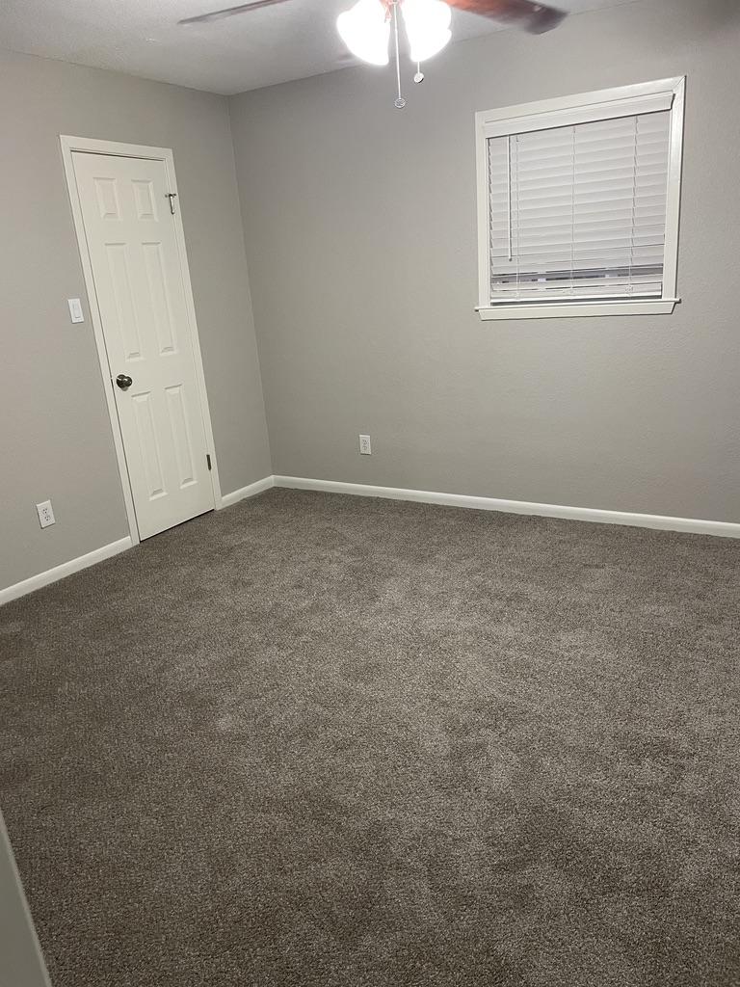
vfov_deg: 67.3
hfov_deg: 53.1
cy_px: 494
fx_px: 741
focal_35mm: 26
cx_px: 370
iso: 160
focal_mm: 4.2
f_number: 1.6
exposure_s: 1/60
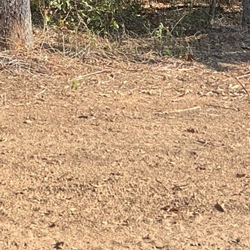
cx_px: 14
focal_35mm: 121
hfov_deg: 14.2
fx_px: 989
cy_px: -143
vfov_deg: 13.4
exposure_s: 1/482
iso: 25
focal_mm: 3
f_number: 1.8
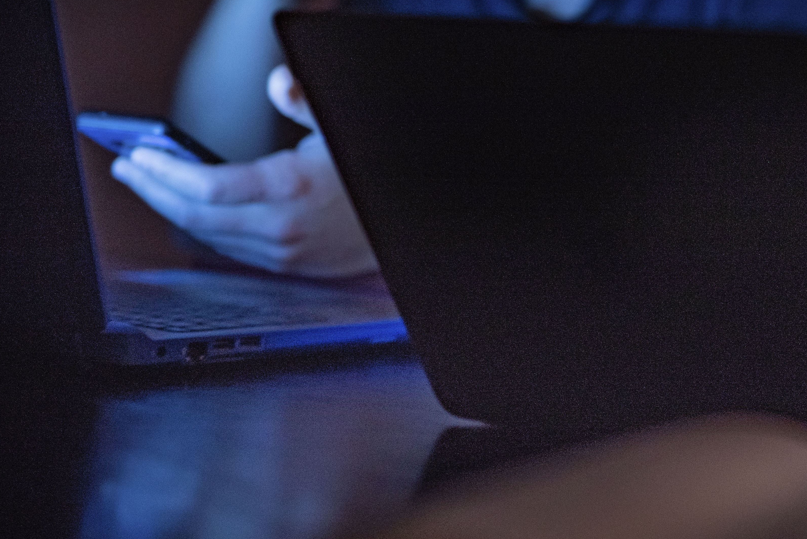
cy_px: 92
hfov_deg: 17.4
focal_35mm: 115
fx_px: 2579
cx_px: 804
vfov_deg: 11.9
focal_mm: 50
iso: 250
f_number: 1.4
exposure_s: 1/40
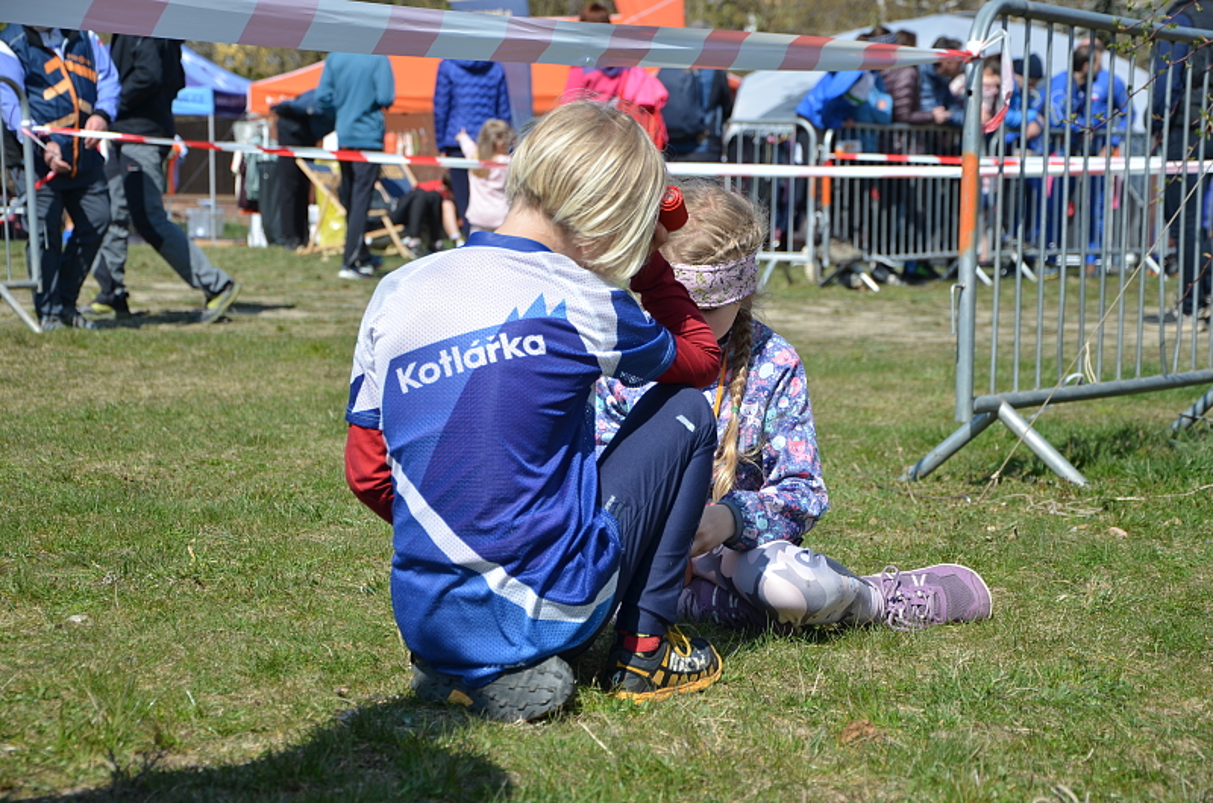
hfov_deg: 23.4
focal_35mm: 87
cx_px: 606
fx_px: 2926
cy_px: 402
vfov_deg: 15.6
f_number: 5
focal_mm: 58
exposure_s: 1/640
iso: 100
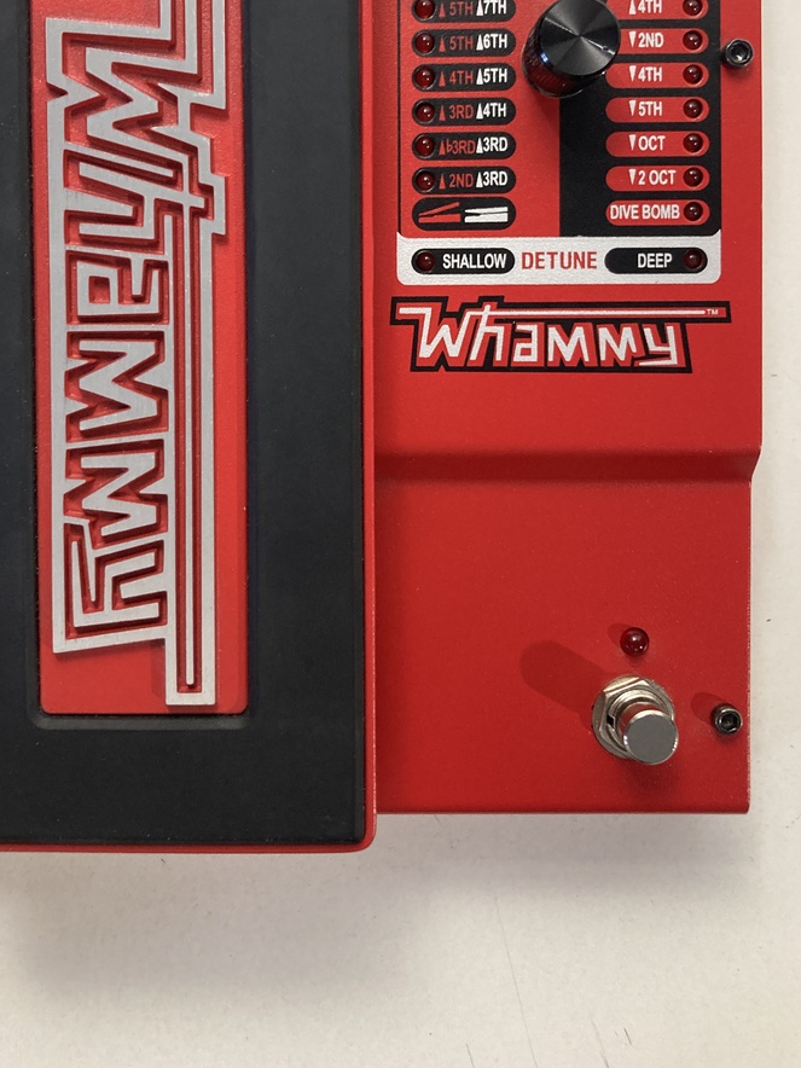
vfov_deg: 48.1
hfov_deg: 37.6
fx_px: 1172
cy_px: 352
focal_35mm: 38
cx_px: 320
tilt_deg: -86.7
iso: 160
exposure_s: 1/50
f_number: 1.8
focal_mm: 3.99
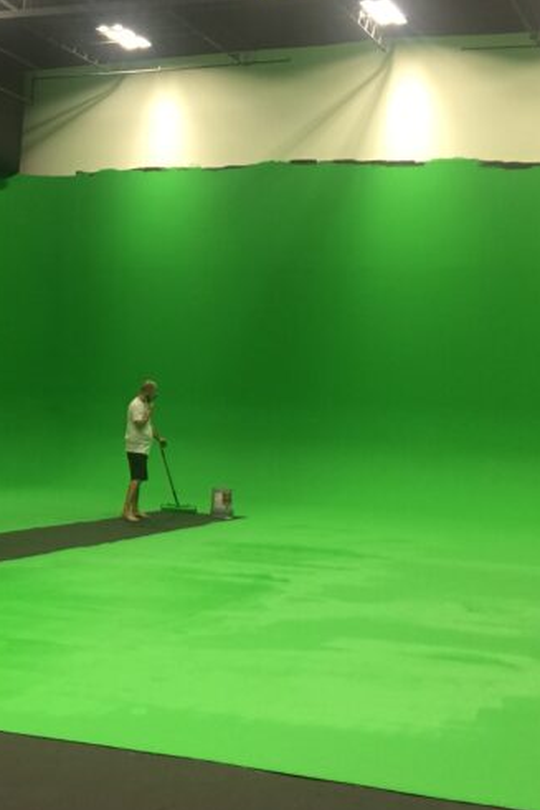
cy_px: 331
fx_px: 1416
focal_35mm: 63
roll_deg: -4.1
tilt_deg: +2.8
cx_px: 149
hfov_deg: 21.4
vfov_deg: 31.8
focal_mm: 4.15
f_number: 2.2
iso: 40
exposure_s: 1/15
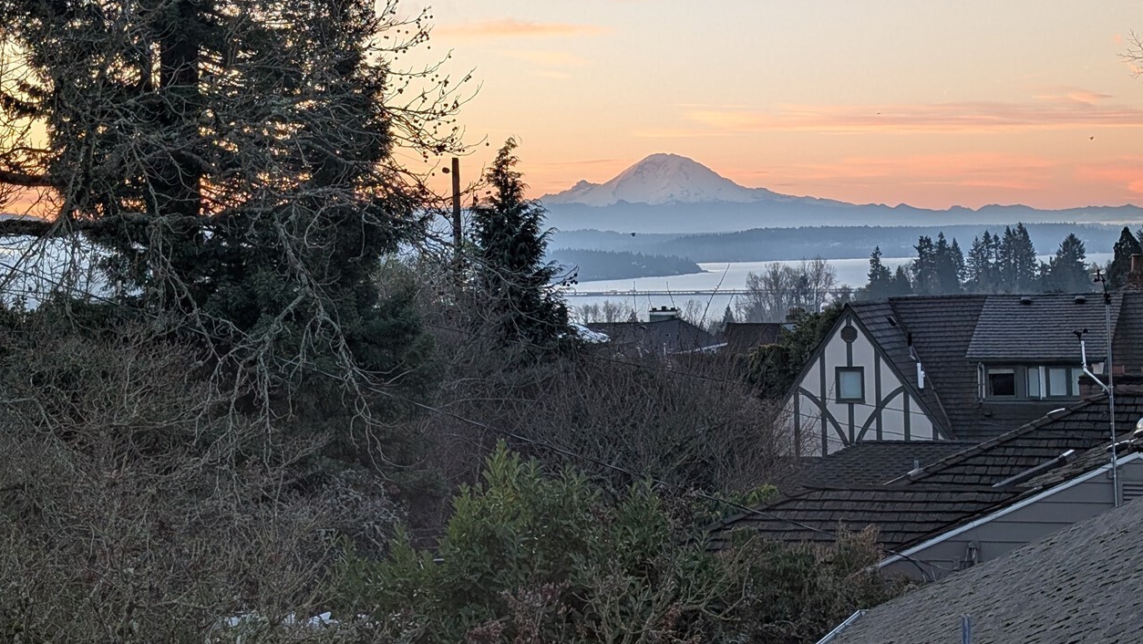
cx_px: 705
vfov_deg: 17.7
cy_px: 170
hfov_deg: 30.9
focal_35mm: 68
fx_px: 2061
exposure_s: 1/47.6
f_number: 1.68
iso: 22
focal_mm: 6.9
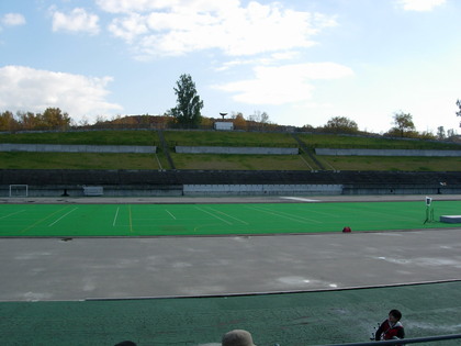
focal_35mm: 38
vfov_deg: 37.7
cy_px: 173
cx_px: 230
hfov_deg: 49.0
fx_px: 506
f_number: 4.8
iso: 64
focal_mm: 7.8
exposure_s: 1/483
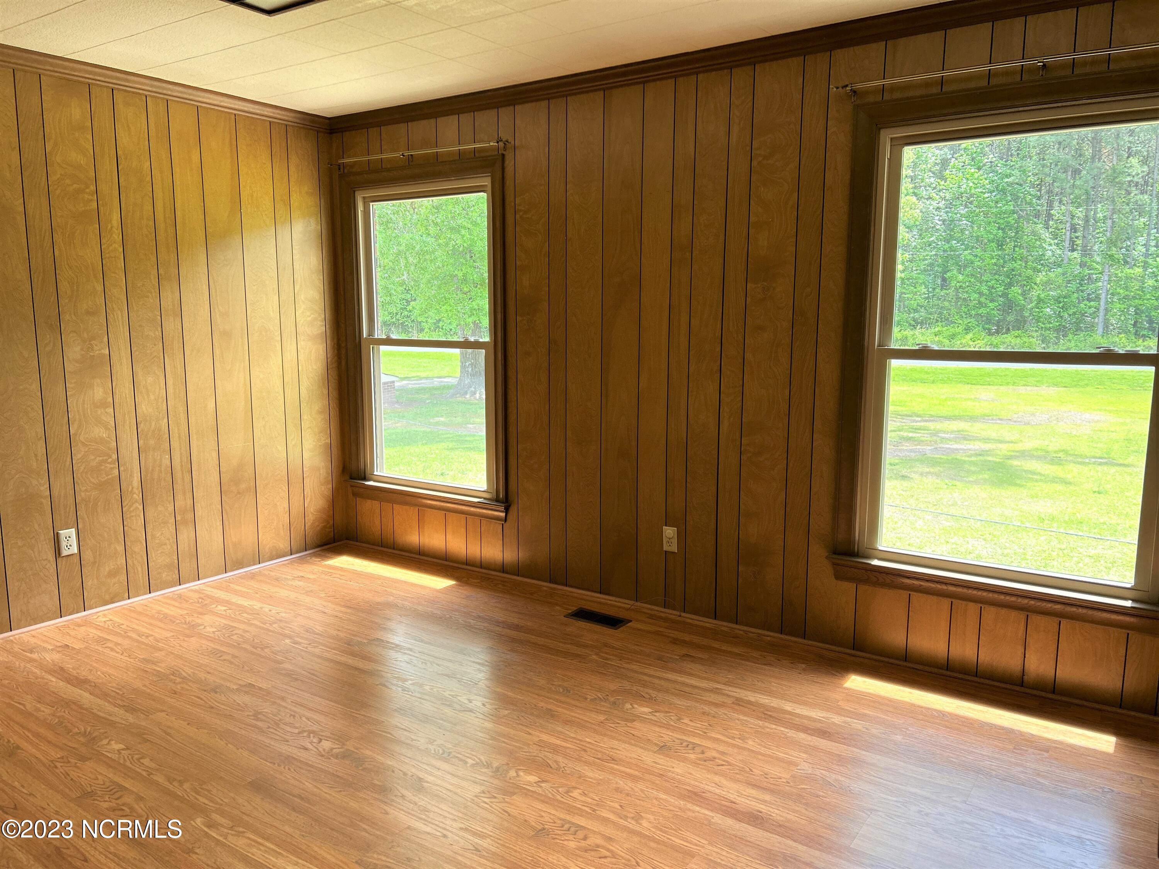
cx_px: 580
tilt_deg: -7.6
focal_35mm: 26
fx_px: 871
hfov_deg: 67.3
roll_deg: +0.2
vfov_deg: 53.1
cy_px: 434
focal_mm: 5.7
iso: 50
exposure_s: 1/164
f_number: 1.5
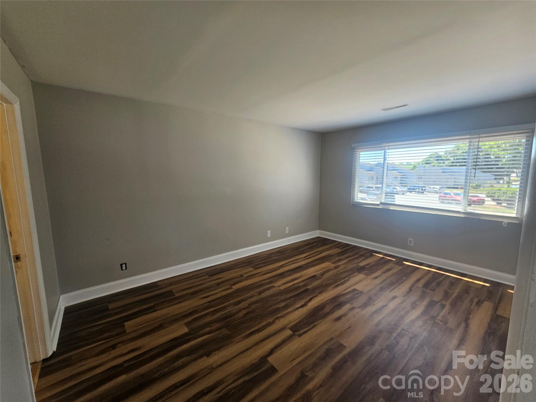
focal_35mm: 13
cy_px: 201
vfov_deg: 89.9
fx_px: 201
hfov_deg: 106.2
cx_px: 268
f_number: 2.2
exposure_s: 1/60
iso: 64
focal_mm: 2.2
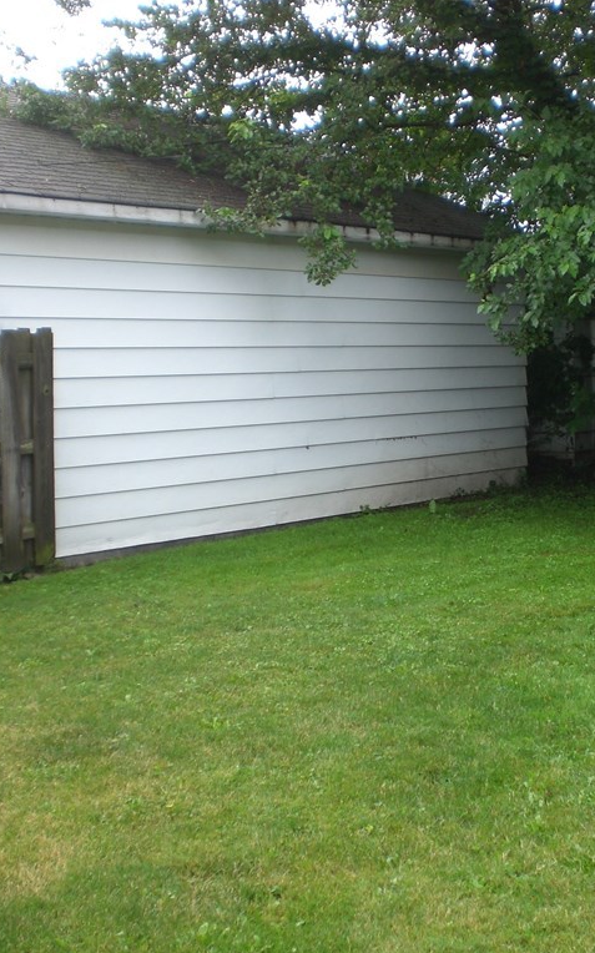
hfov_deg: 23.6
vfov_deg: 37.5
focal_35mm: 54
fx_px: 1402
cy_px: 476
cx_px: 475
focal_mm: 6.3
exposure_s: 1/60
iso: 50
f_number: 3.1
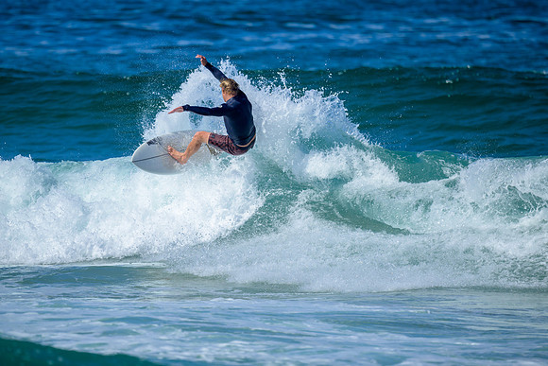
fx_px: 12180
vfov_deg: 1.7
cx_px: 274
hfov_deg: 2.6
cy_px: 183
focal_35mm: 800
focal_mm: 800
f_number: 6.3
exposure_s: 1/2500
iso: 280
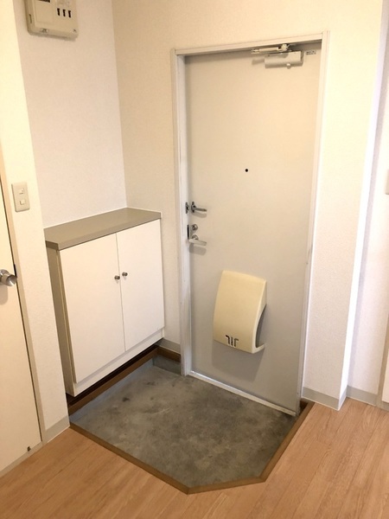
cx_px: 194
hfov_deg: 49.7
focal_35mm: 28
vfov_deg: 63.4
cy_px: 260
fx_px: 420
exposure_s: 1/15
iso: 64
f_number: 1.8
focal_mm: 3.99
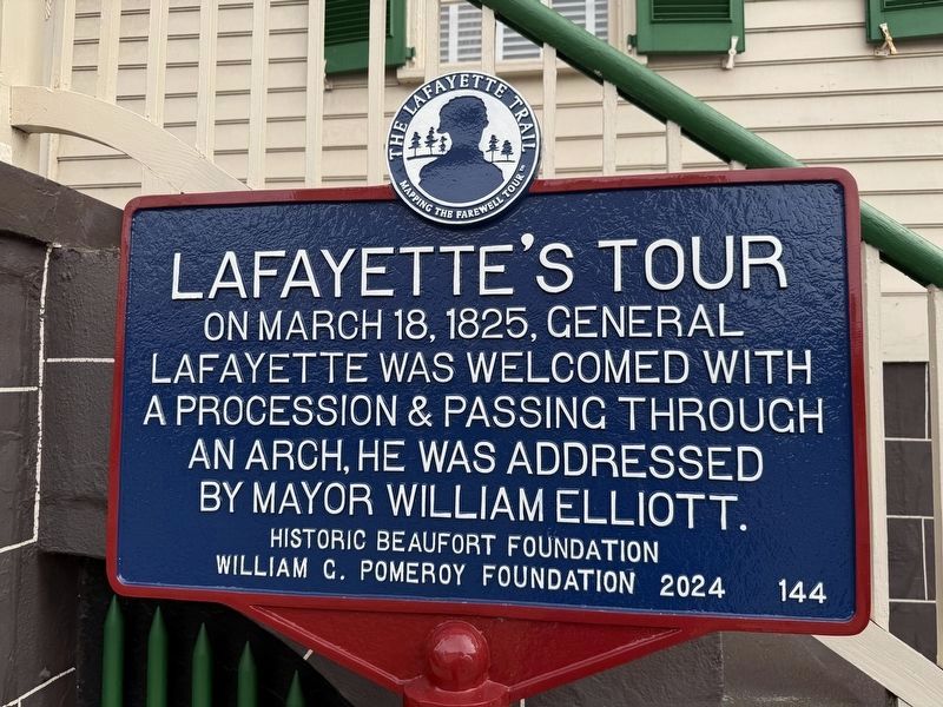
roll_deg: -1.3
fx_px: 654
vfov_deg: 56.8
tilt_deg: +2.9
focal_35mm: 24
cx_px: 472
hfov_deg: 71.6
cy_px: 354
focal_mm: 6.76
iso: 80
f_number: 1.78
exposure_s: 1/547
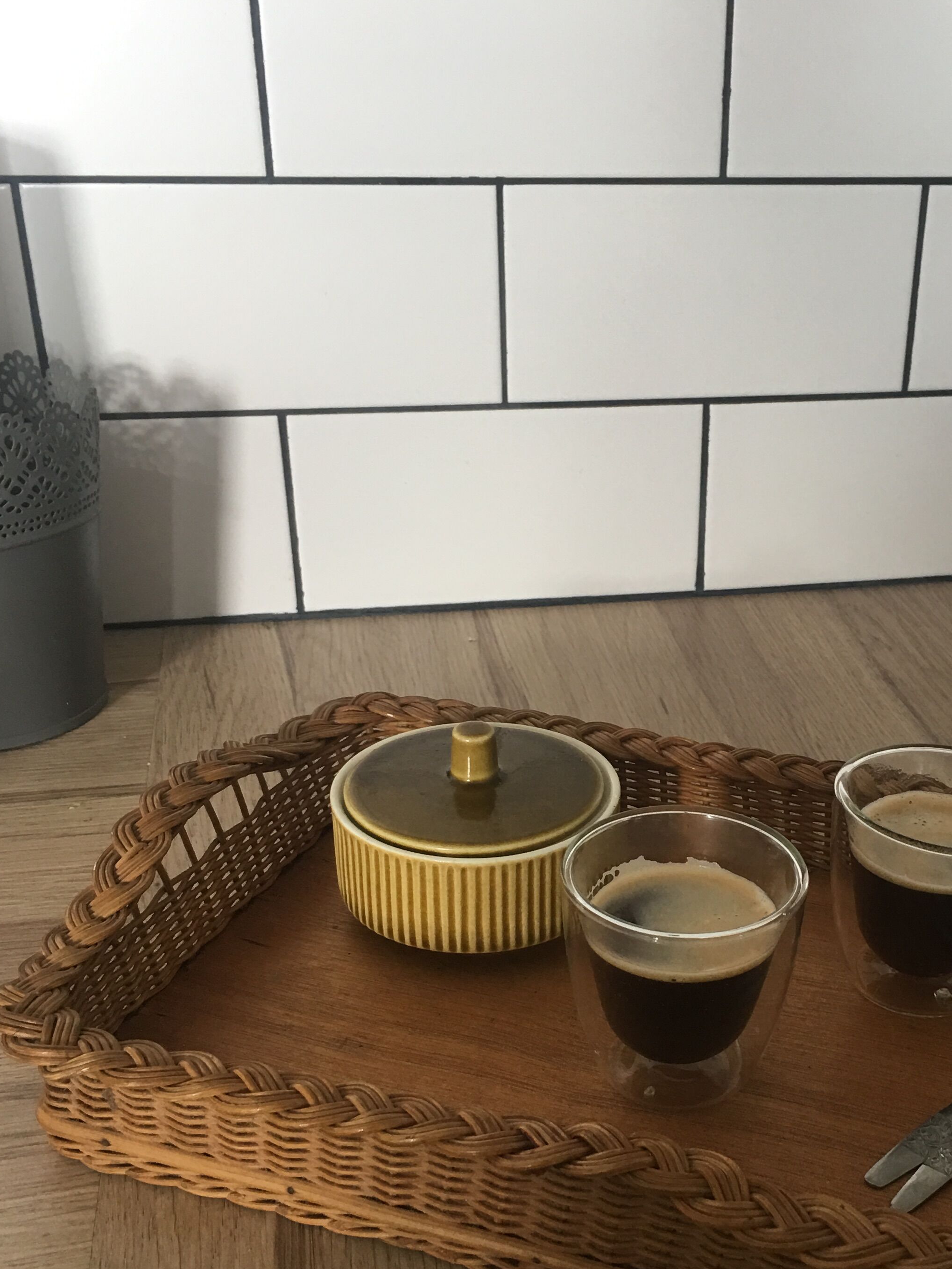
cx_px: 680
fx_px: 1577
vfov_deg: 43.6
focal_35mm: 43
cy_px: 772
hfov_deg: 33.1
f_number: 2.2
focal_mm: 4.15
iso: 40
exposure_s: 1/17
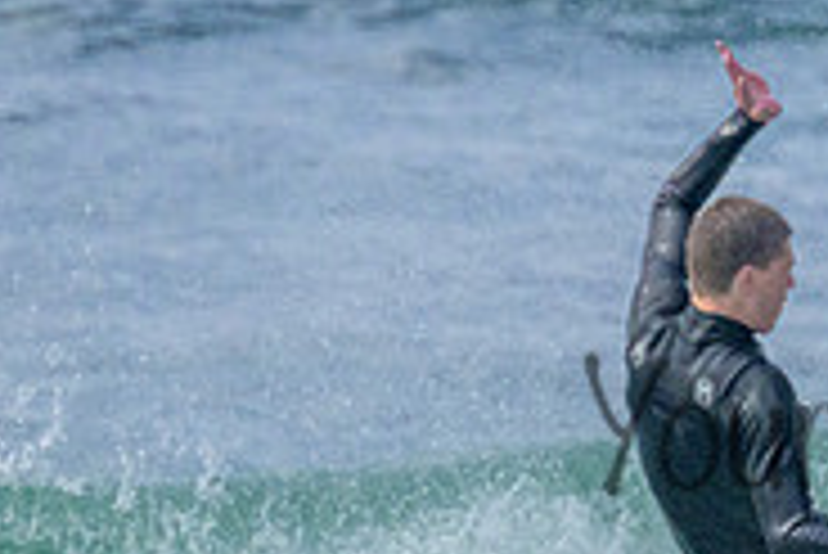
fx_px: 79433
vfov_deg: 0.4
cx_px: 1034
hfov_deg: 0.6
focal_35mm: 3451
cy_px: 65
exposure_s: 1/1600
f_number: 11
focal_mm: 800
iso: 2500
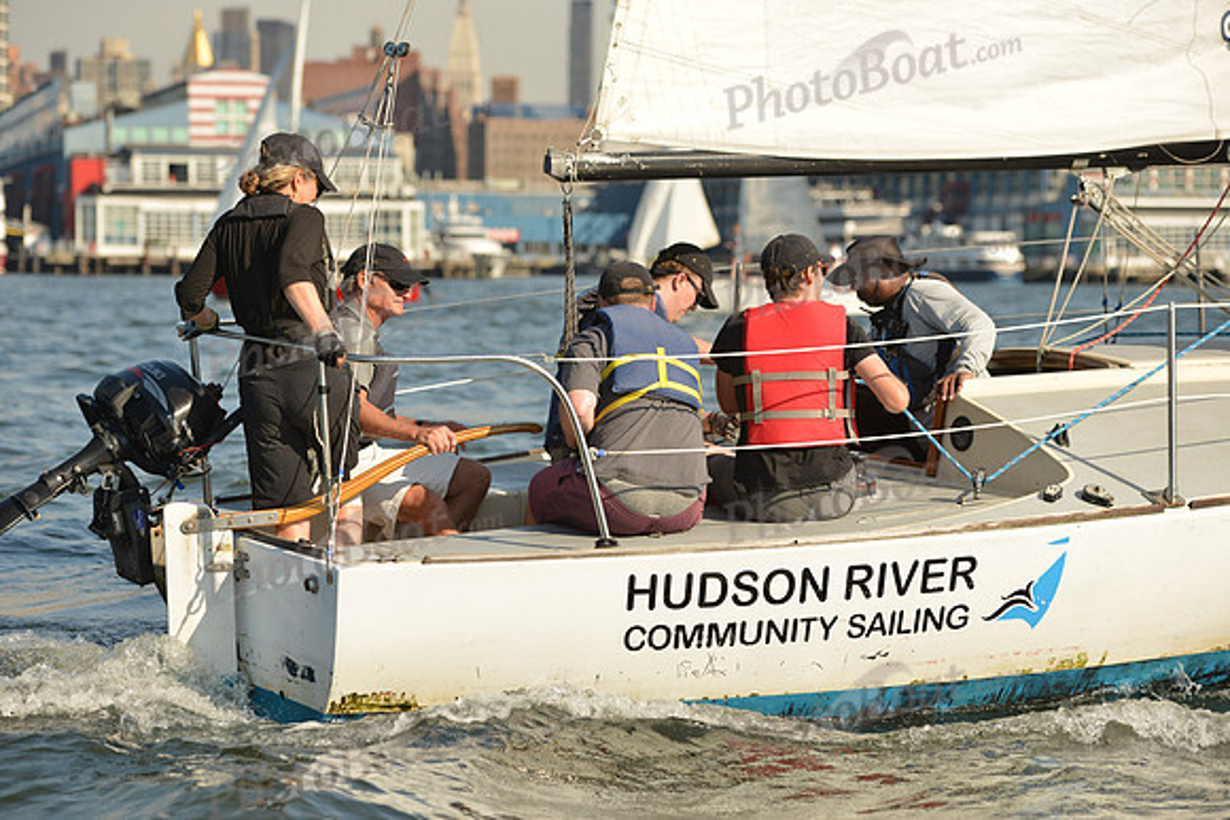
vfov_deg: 14.0
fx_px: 3349
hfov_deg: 20.8
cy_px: 410
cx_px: 615
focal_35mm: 98
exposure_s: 1/1250
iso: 320
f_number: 4
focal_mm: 98
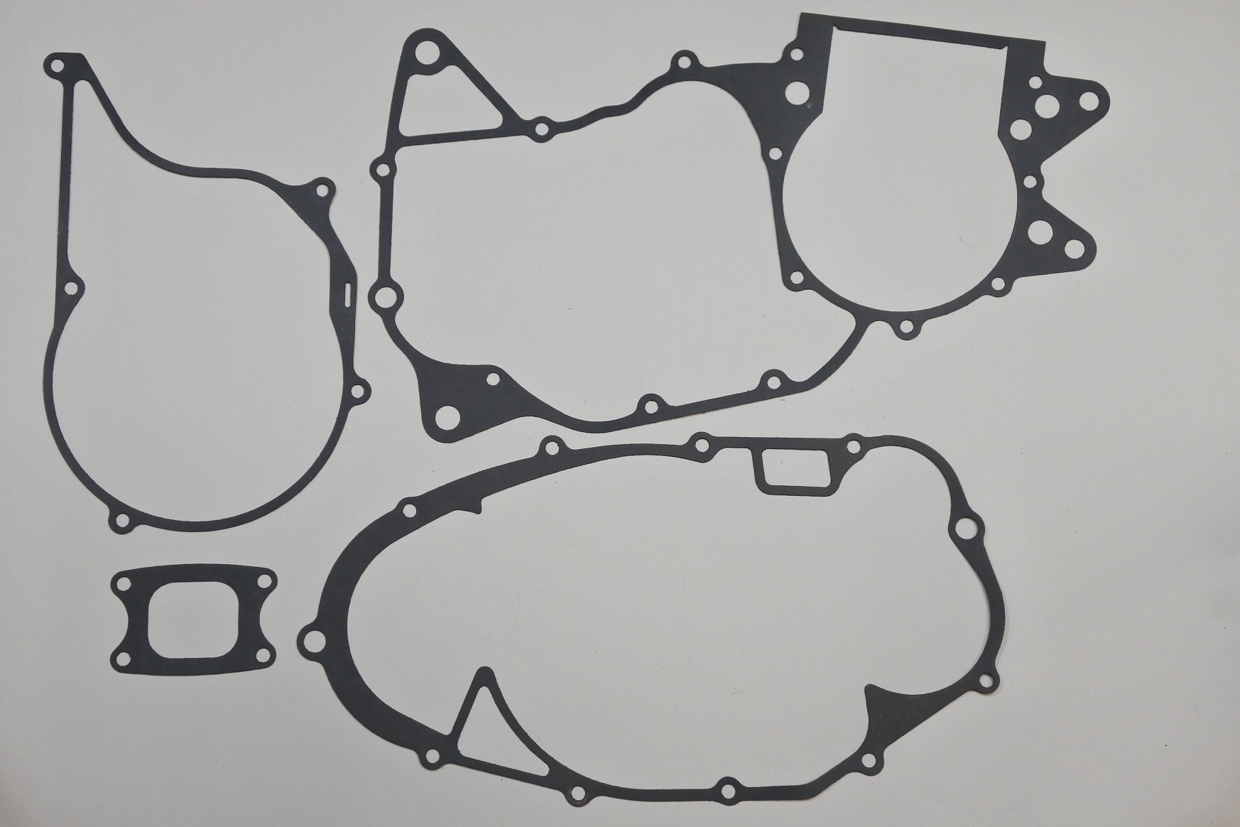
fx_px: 1619
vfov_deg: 28.6
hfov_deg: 41.9
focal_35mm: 47
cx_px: 620
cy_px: 414
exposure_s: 1/125
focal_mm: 17.6
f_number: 4.5
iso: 560
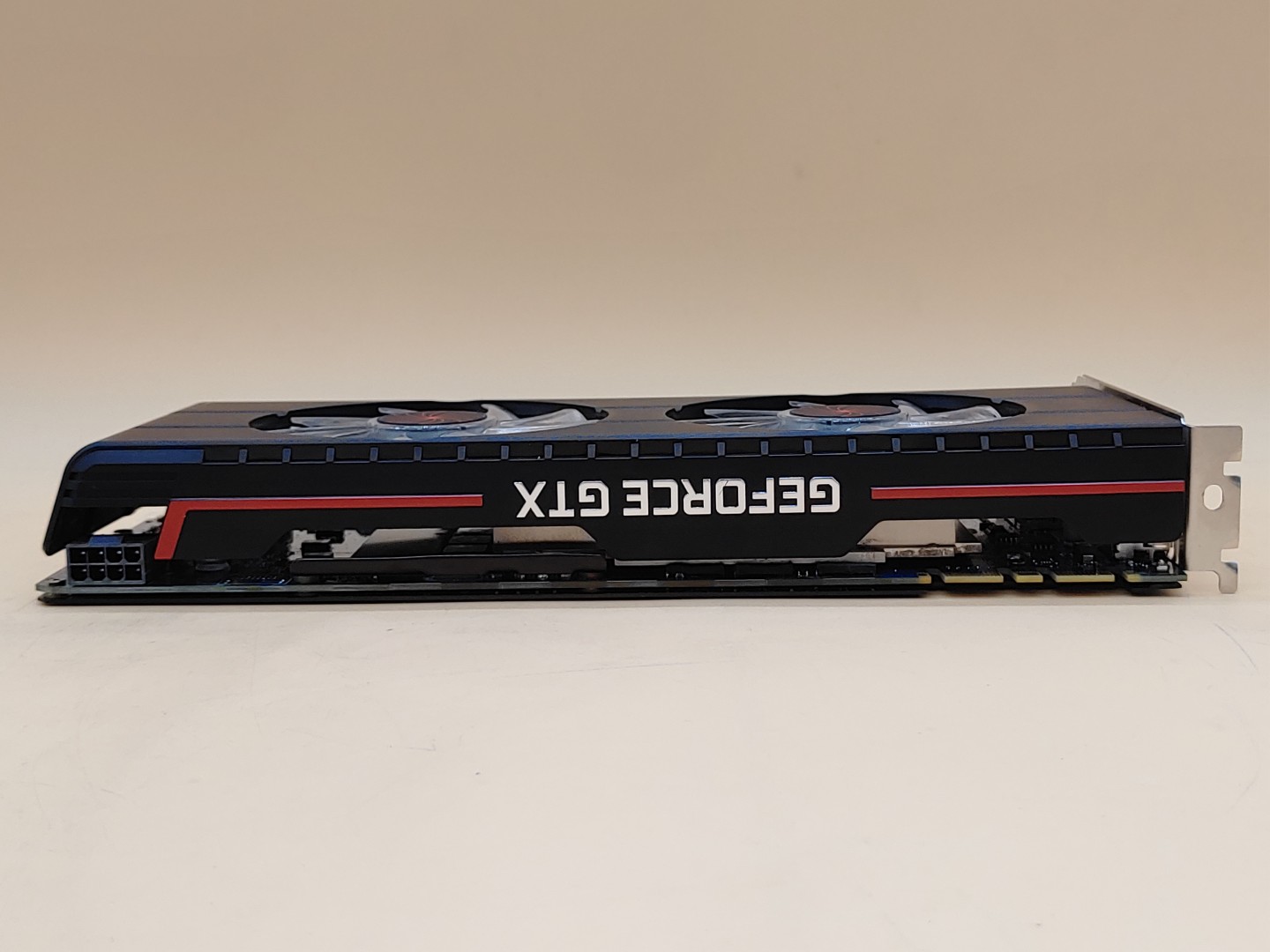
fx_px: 1688
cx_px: 635
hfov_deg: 41.2
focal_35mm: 46
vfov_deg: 31.5
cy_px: 476
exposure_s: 1/141
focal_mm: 4.36
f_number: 1.8
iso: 50
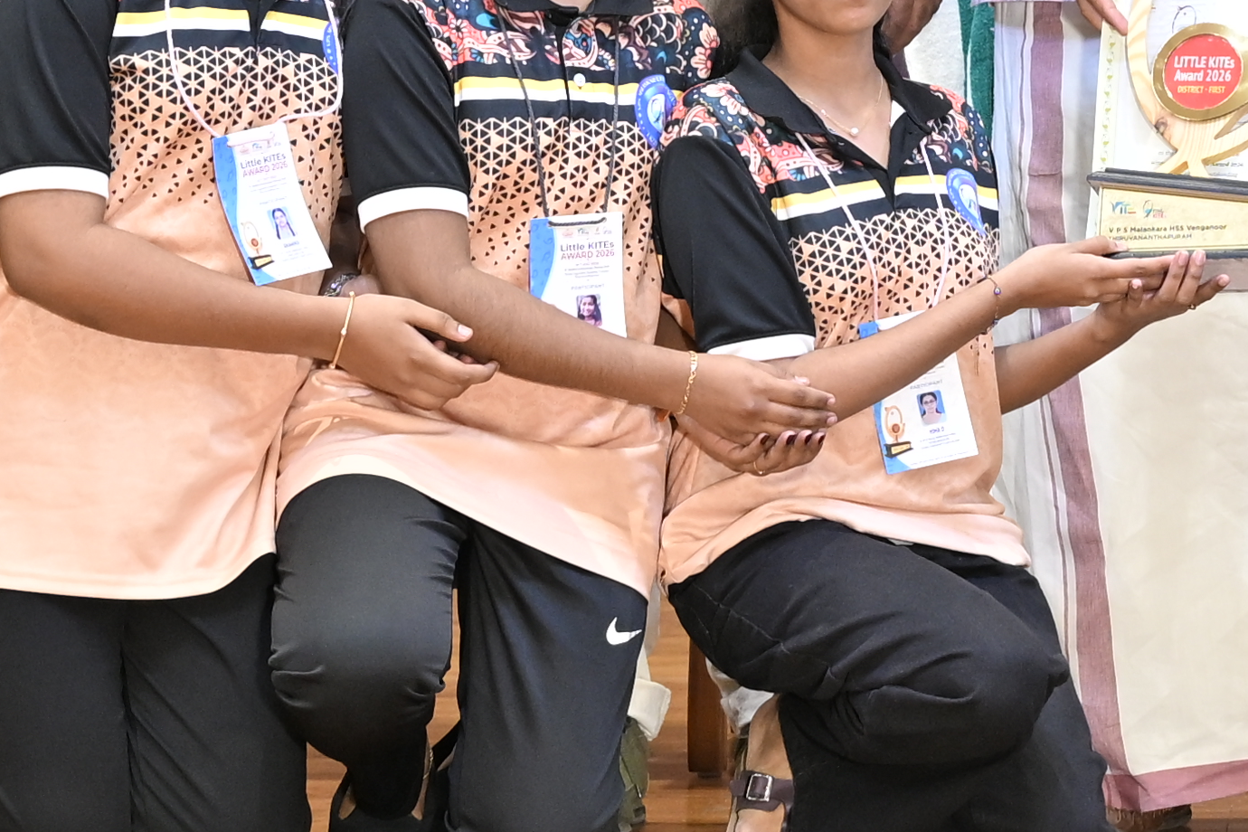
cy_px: -478
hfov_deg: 13.4
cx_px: 1309
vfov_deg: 8.8
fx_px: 5241
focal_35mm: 151
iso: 1250
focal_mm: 34.5
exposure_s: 1/125
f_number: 4
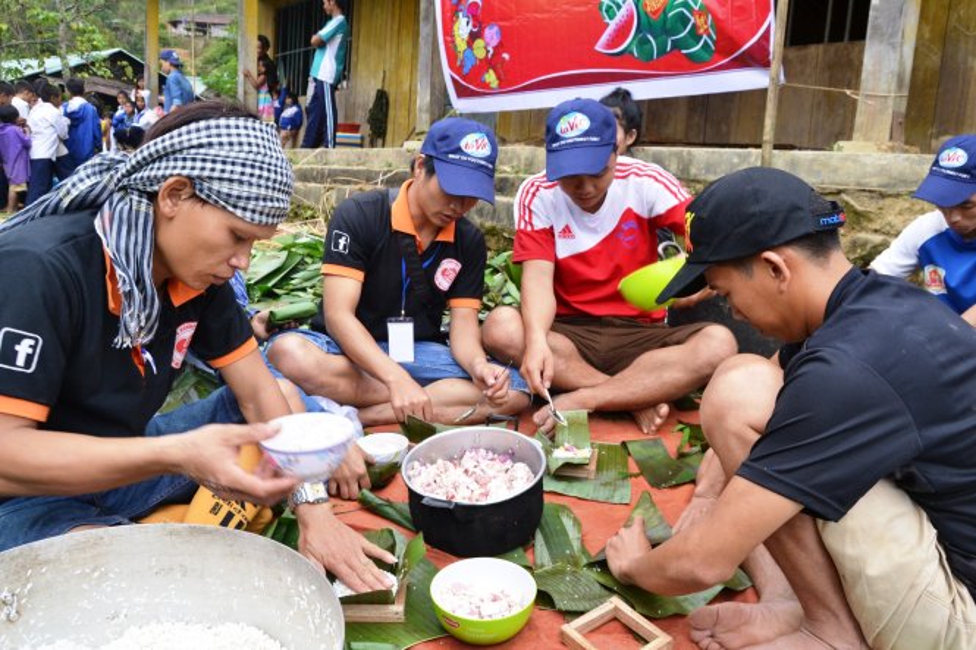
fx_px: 732
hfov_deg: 67.4
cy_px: 325
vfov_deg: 47.9
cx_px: 488
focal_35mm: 27
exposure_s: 1/100
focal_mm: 18
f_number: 7.1
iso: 400
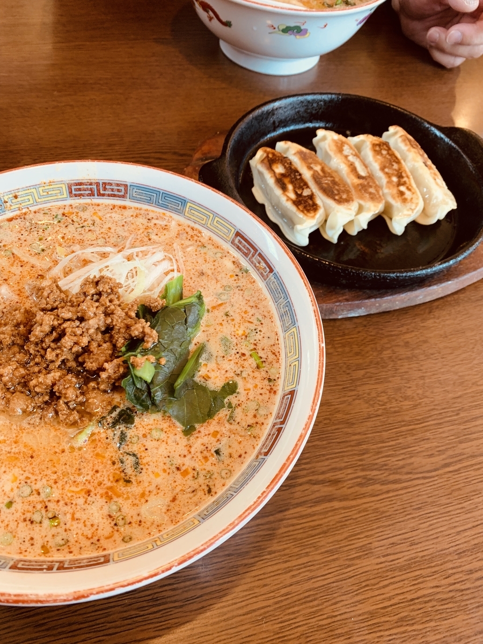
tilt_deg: -55.5
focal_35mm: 26
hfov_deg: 53.1
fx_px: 484
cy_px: 322
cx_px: 242
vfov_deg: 67.3
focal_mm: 4.25
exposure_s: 1/60
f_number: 1.8
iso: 100
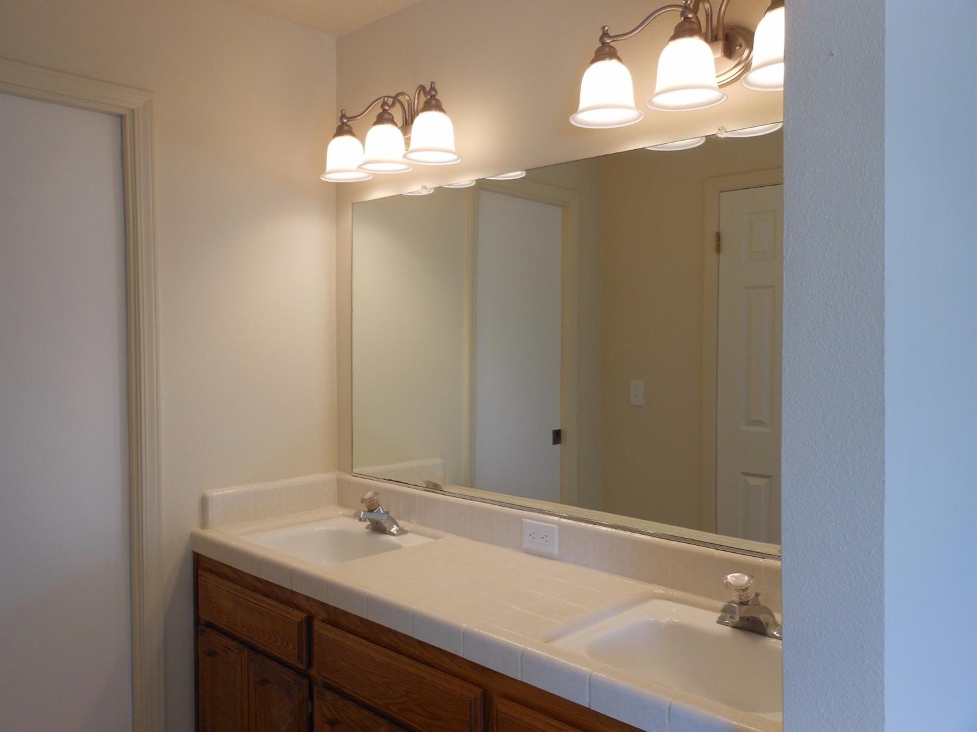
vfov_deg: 49.7
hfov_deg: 63.5
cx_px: 488
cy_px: 366
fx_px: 790
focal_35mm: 28
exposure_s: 1/30
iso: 100
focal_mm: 5
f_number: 3.7
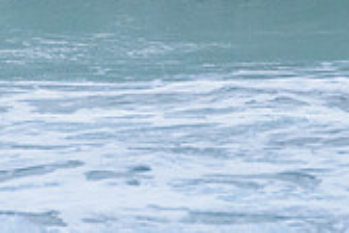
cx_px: 188
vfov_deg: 0.7
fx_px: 18059
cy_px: -148
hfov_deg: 1.1
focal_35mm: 1863
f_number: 5.6
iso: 1600
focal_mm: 440
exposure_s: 1/2000
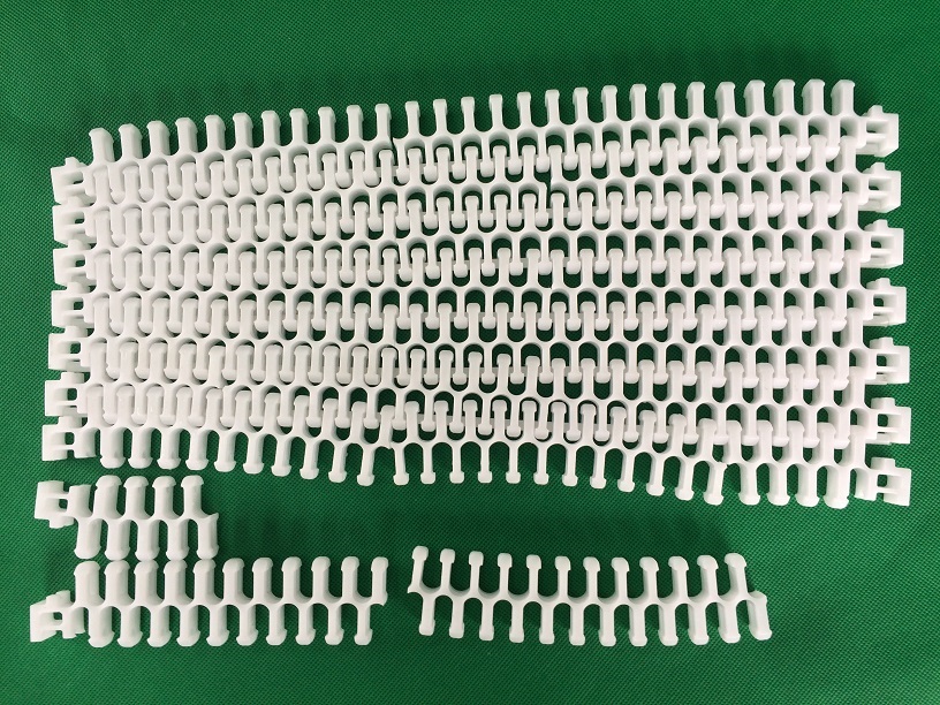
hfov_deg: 60.0
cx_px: 470
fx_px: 815
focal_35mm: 30
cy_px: 352
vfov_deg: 46.8
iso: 50
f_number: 2.2
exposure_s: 1/50
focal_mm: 4.12
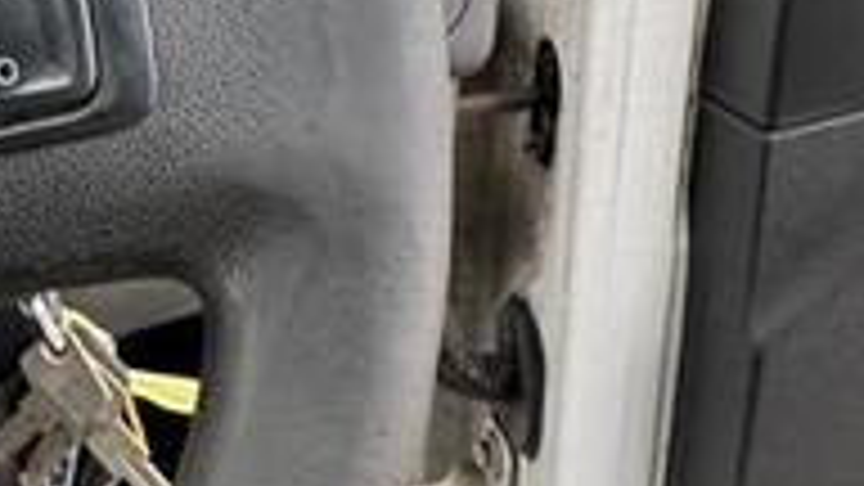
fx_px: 1627
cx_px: -320
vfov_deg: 17.0
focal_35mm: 71
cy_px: 184
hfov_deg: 24.9
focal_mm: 2.22
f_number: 2.2
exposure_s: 1/140
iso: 100
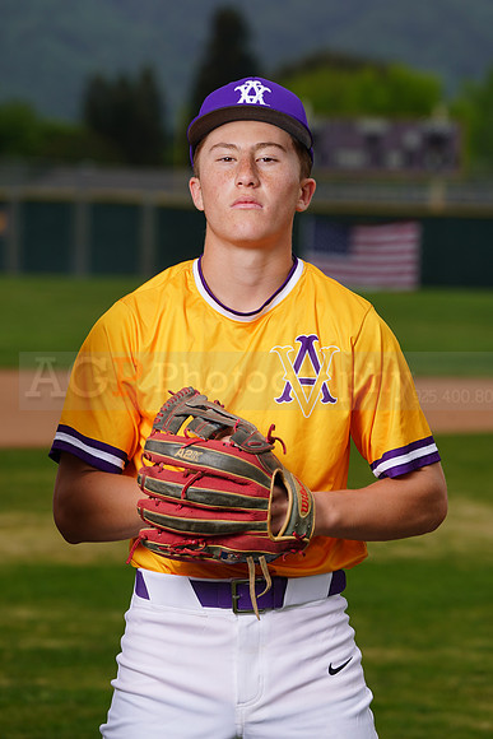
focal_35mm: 209
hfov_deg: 6.6
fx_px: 4290
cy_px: 370
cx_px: 246
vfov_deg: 9.8
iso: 100
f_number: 8
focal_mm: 209
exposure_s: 1/250
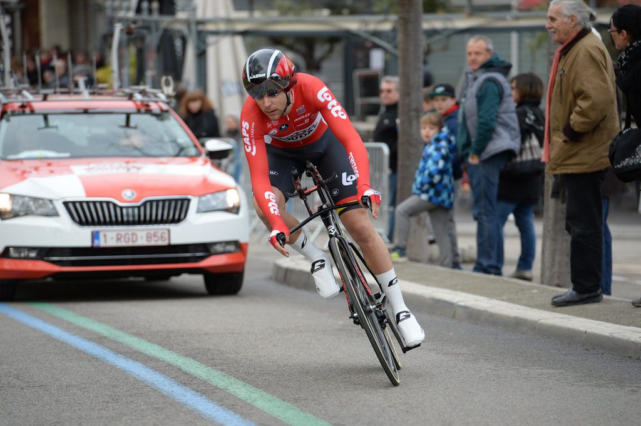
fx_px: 3558
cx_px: 320
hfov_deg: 10.3
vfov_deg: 6.9
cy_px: 213
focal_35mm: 200
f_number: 5
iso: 1000
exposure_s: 1/1000
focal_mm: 200
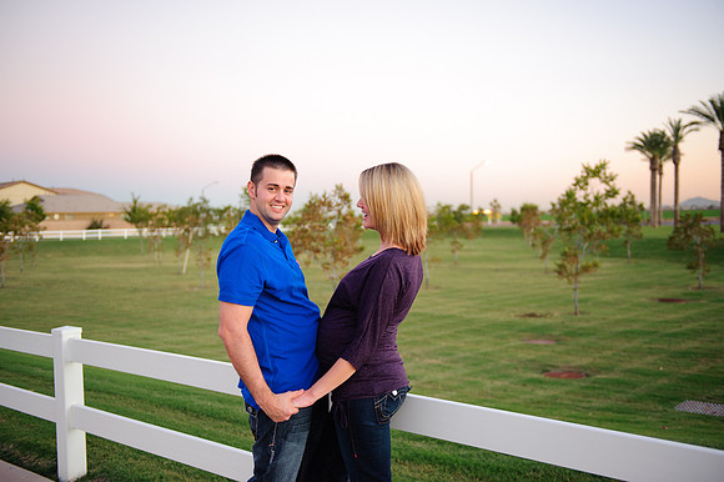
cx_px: 362
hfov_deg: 50.7
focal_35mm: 38
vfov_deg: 35.0
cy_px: 241
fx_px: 764
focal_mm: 38
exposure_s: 1/100
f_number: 2.8
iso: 1000
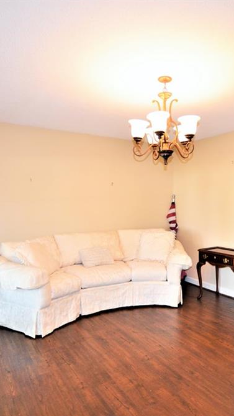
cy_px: 209
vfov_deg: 76.3
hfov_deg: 47.2
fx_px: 265
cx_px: 149
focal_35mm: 24
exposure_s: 1/60
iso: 400
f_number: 3.5
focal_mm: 10
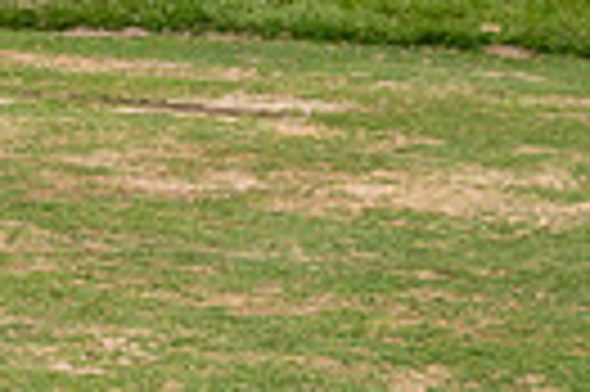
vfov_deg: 6.7
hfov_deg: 9.5
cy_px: -92
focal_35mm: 203
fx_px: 3323
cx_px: -597
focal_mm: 42
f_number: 6.3
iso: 250
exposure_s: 1/1250
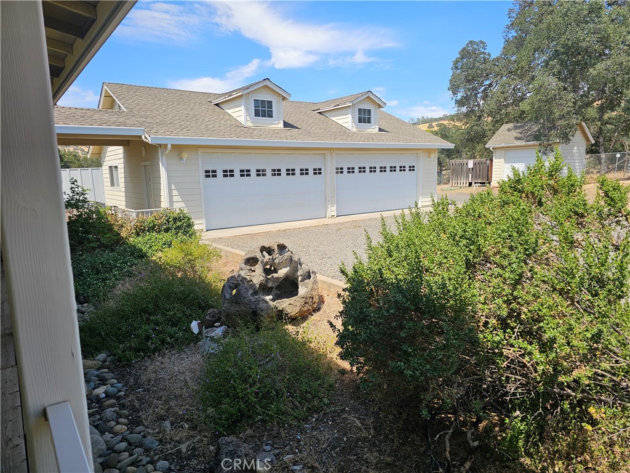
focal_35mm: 23
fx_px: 419
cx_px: 315
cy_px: 236
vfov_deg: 58.9
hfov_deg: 73.9
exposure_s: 1/407
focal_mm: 6.3
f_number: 1.7
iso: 10
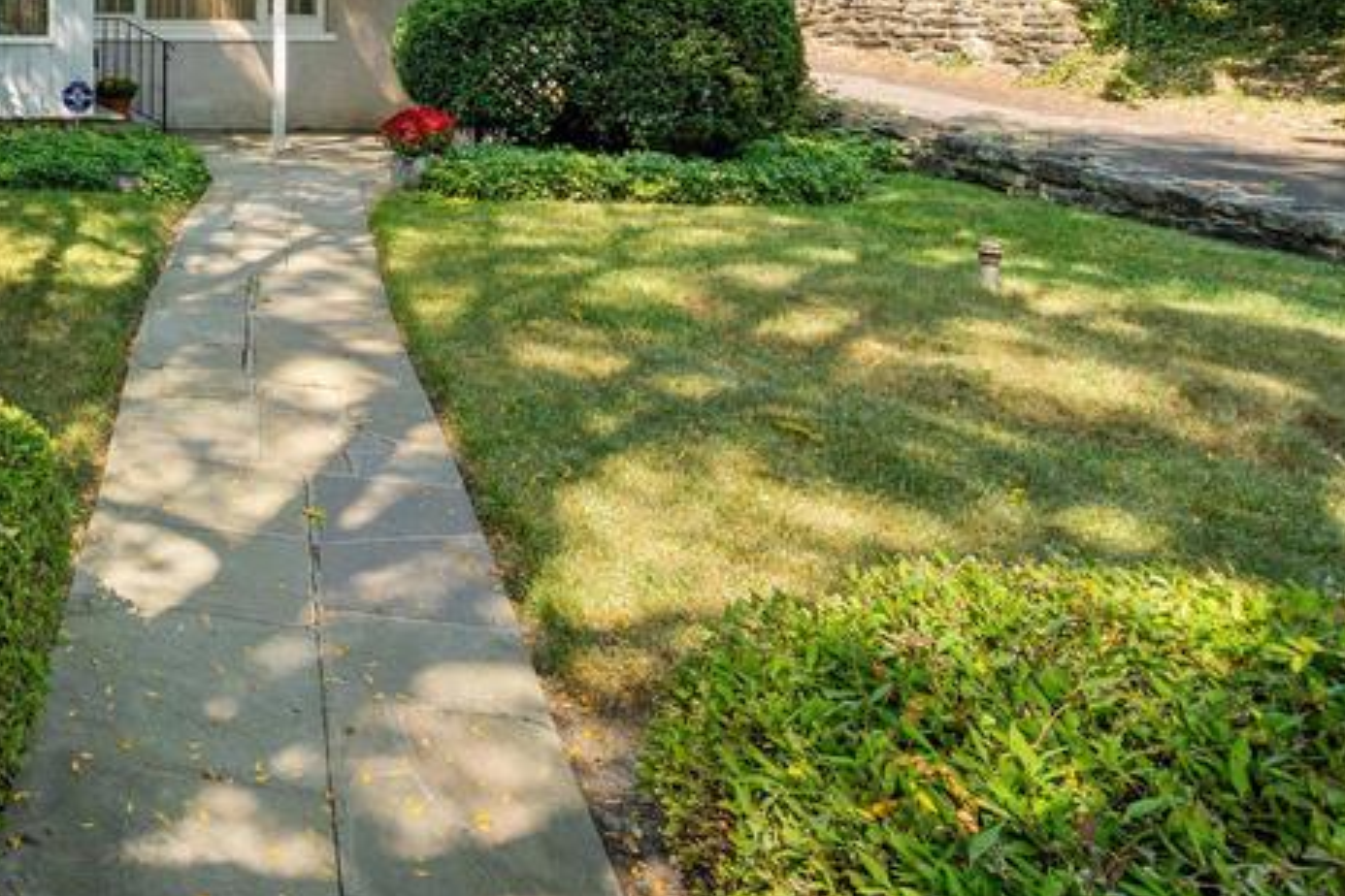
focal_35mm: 31
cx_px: -116
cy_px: 7
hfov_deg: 45.9
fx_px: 1158
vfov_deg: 37.9
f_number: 8
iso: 400
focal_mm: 14
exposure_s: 1/100
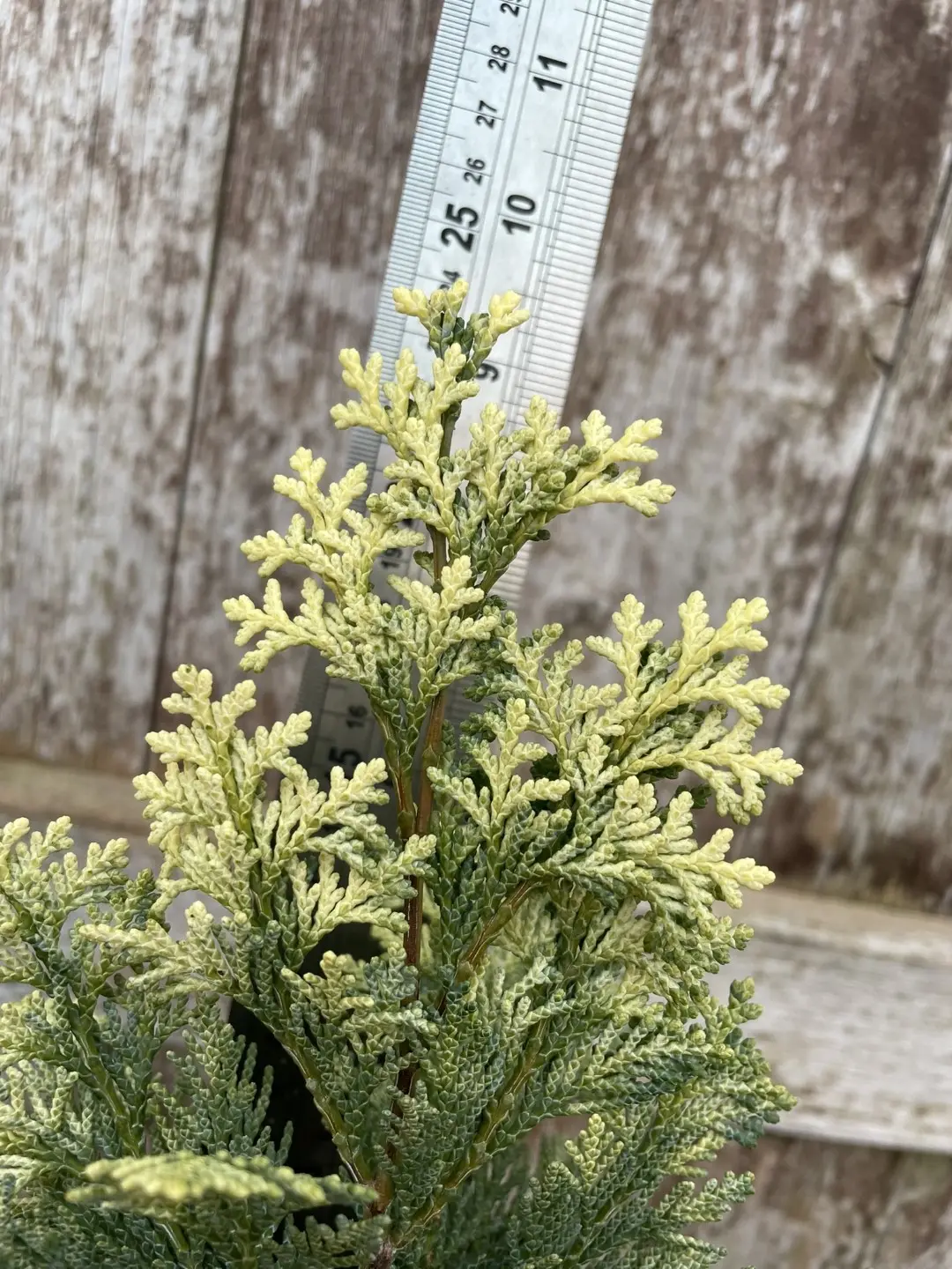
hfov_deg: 53.1
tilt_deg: -15.7
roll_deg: -13.8
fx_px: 953
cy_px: 634
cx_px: 476
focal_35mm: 26
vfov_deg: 67.3
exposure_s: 1/121
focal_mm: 4.2
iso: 32
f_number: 1.6
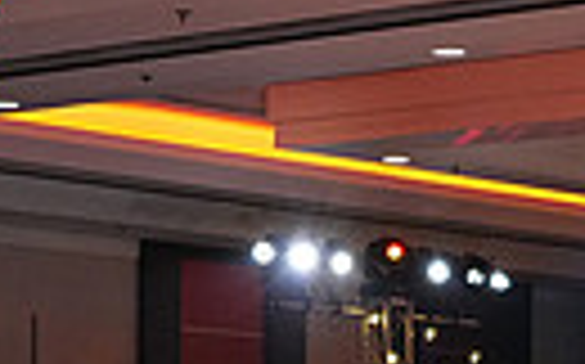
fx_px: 2963
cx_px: 562
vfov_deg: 6.8
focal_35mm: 186
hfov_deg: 11.2
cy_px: 775
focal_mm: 41
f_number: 5.6
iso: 5000
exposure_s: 1/400
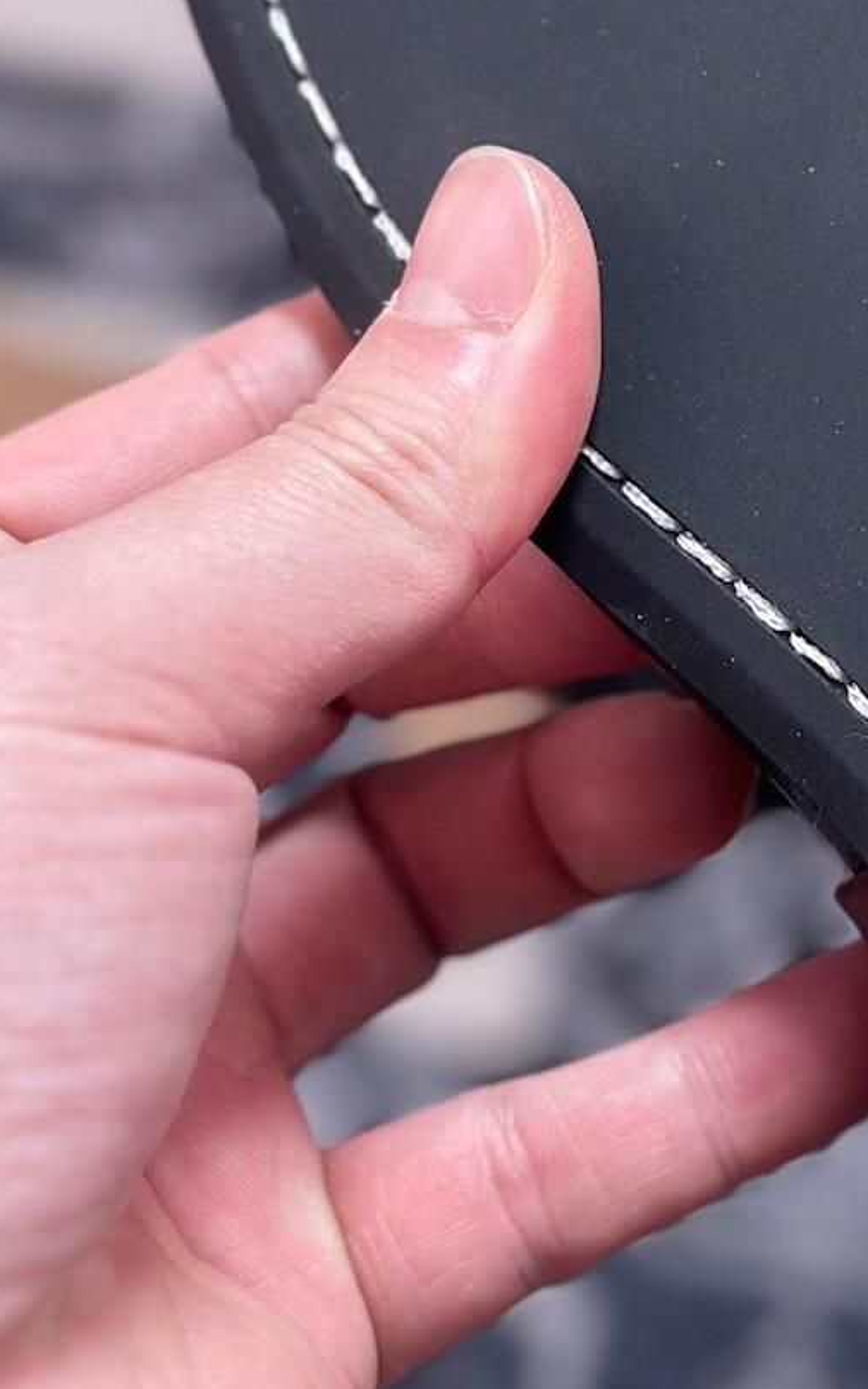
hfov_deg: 9.9
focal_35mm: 129
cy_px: 380
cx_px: 1174
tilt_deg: -63.6
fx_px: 4883
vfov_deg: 16.1
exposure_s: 1/690
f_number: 1.78
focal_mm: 6.86
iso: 80
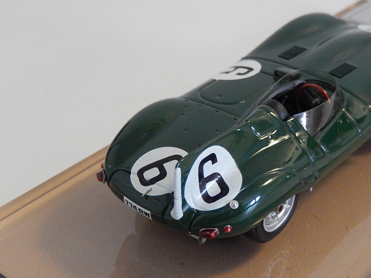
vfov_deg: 21.9
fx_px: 718
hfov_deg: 28.8
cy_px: 141
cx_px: 245
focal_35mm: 67
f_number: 4.3
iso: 800
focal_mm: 8.1
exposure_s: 1/5
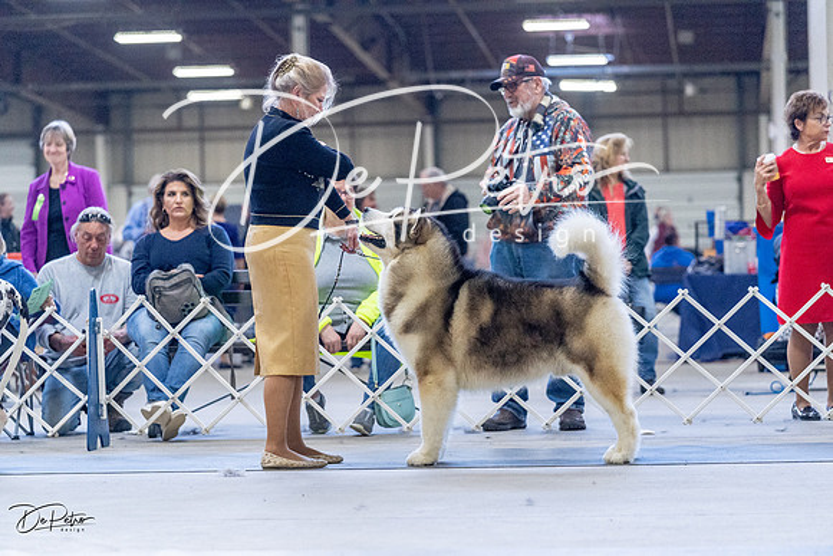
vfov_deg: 10.6
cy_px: 278
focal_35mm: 130
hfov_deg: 15.8
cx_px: 416
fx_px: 3009
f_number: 4
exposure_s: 1/320
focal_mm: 130
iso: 6400
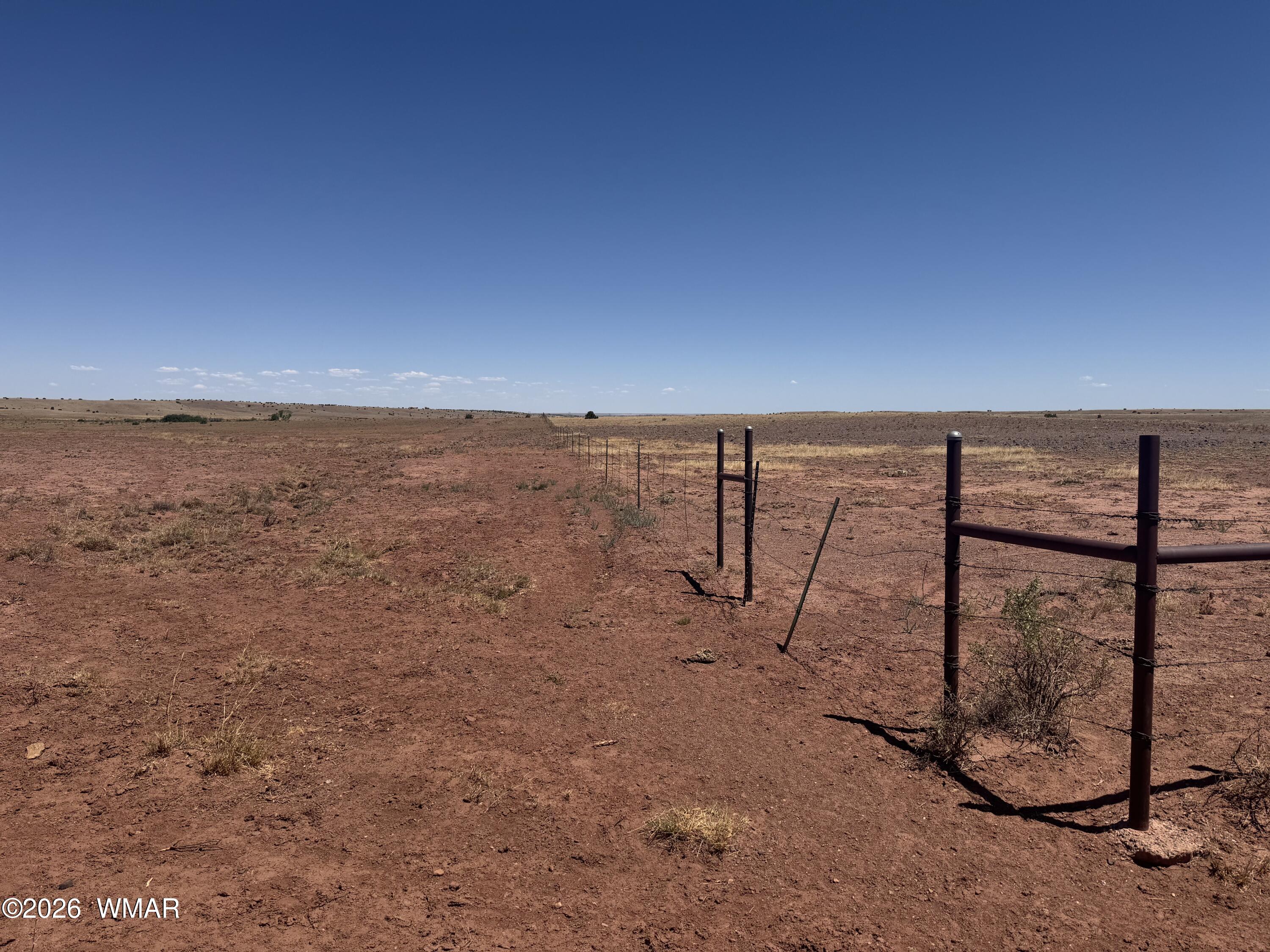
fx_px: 881
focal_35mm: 24
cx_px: 635
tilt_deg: -3.9
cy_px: 476
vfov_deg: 56.8
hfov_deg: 71.6
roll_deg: +0.0
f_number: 1.78
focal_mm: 6.76
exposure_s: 1/7092
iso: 80
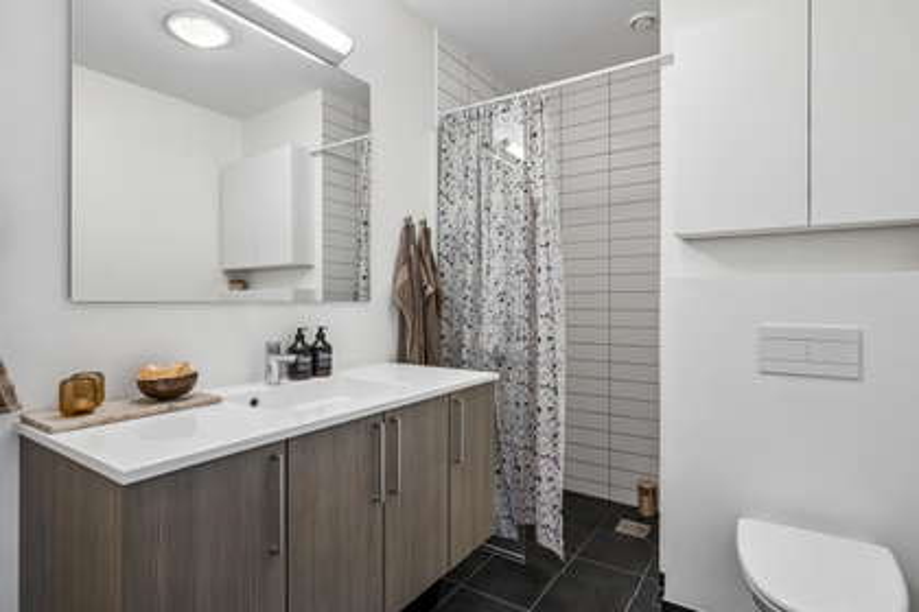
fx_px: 447
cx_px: 460
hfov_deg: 91.6
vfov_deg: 68.9
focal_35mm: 18
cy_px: 306
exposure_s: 1/8
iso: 640
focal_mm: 17.5
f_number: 9
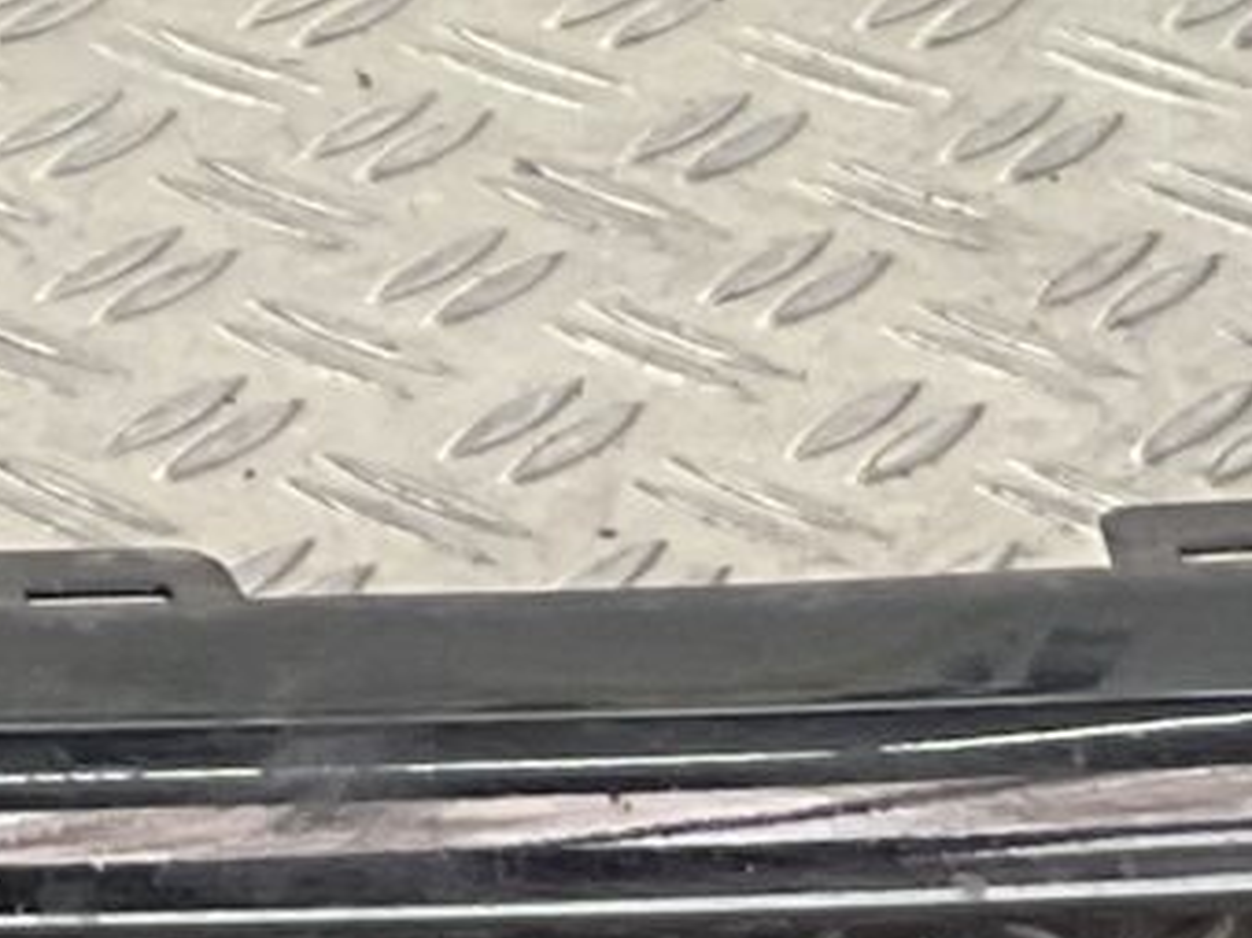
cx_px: -1507
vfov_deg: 6.5
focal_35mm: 219
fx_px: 7918
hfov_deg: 8.4
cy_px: -1315
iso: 32
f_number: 1.8
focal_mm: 3
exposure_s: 1/120
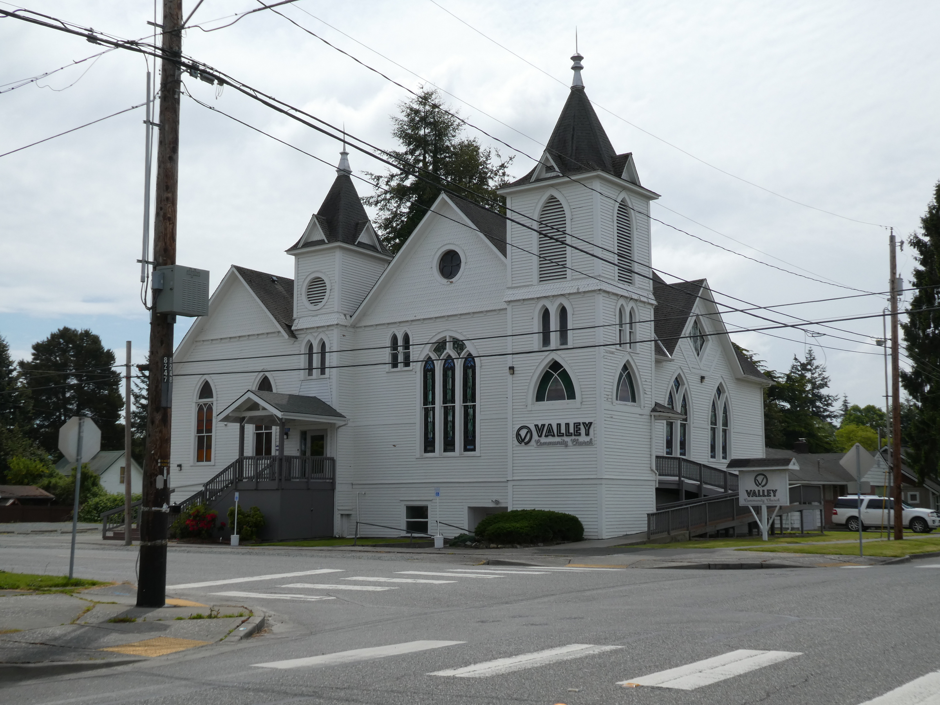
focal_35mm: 44
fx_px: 1195
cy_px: 352
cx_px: 470
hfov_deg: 42.9
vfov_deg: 32.9
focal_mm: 7.8
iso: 80
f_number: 4.5
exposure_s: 1/1000
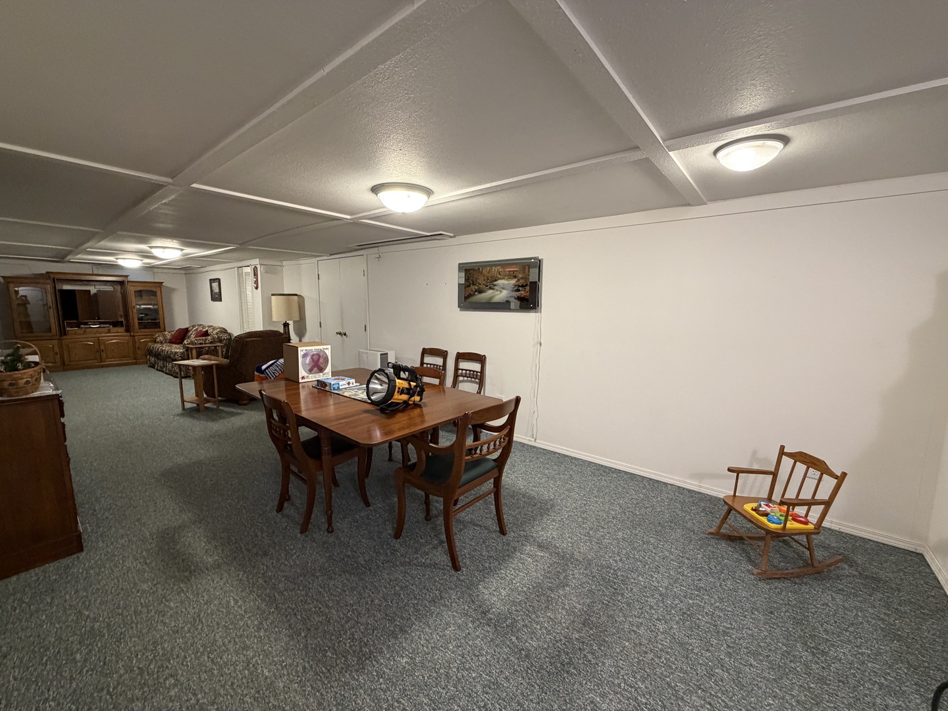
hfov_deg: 102.1
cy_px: 356
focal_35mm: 14
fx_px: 383
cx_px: 474
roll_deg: -0.2
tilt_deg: -8.2
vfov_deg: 85.7
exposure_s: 1/60
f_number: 2.2
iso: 320
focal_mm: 2.22
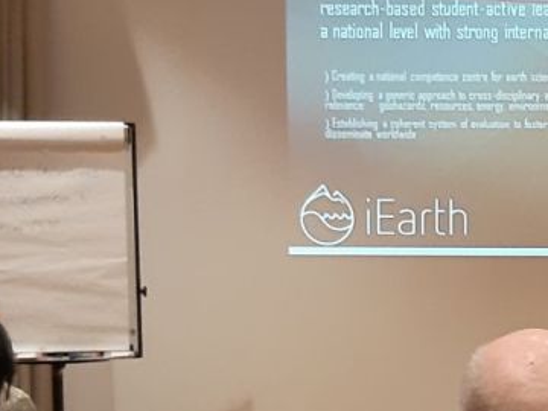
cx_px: 572
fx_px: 950
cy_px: 355
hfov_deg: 29.6
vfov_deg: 23.9
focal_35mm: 60
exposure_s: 1/50
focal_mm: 3.93
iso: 200
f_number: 1.7
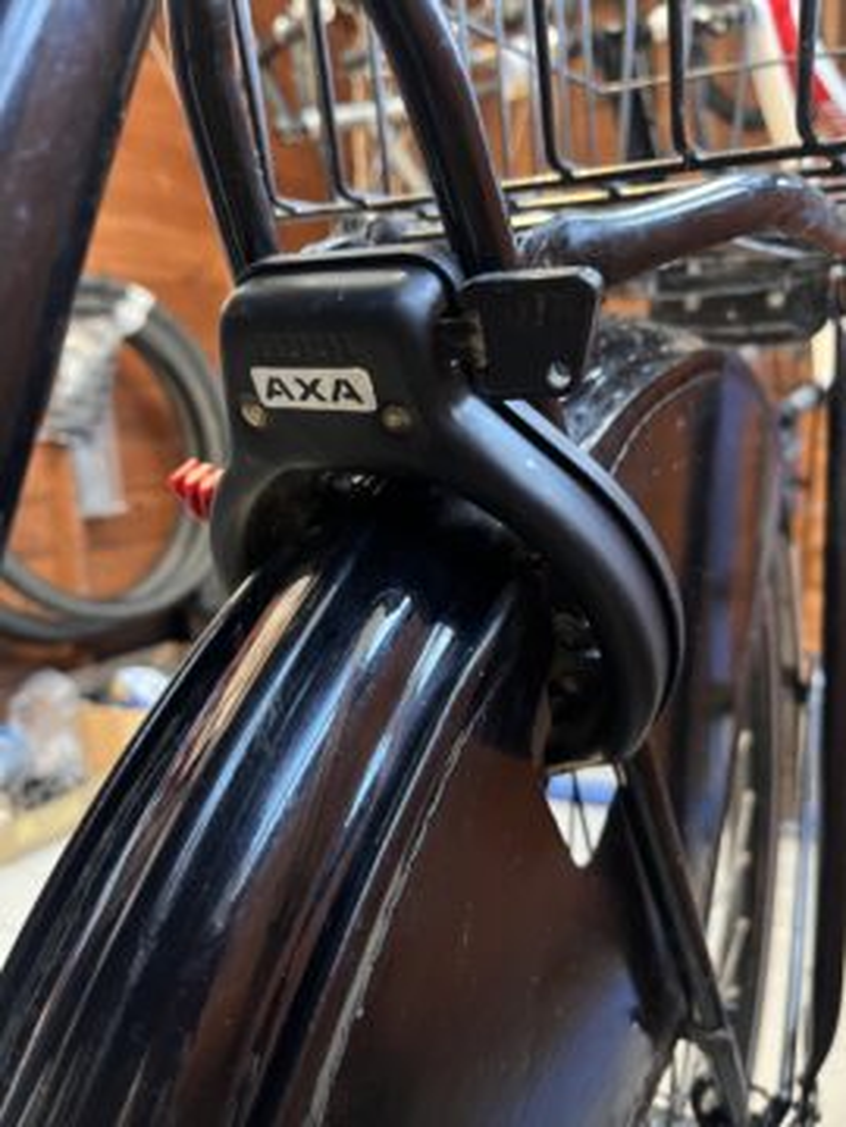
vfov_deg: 67.3
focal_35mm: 26
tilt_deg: -9.1
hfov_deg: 53.1
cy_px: 564
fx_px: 847
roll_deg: -1.3
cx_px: 423
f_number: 1.6
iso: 640
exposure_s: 1/33
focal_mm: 5.1
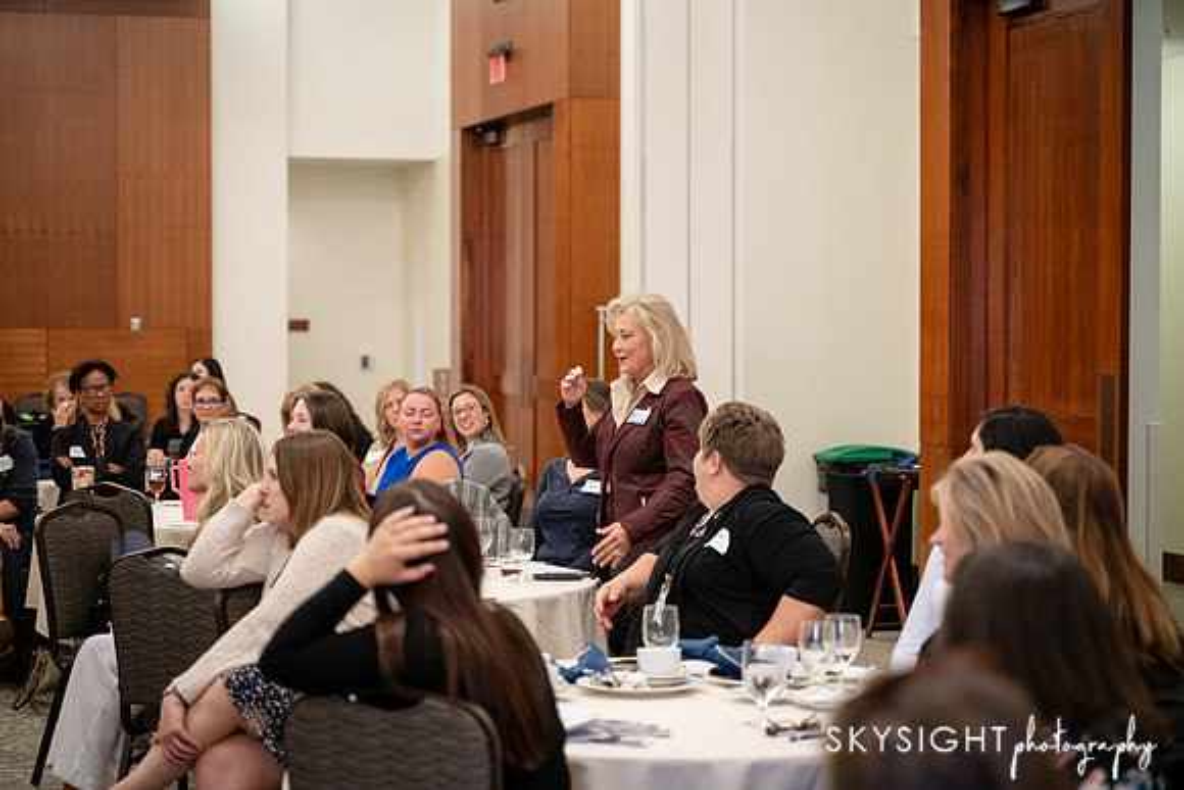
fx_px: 2524
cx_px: 592
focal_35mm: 77
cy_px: 395
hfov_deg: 26.4
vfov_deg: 17.8
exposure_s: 1/320
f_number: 2.8
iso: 3200
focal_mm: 75
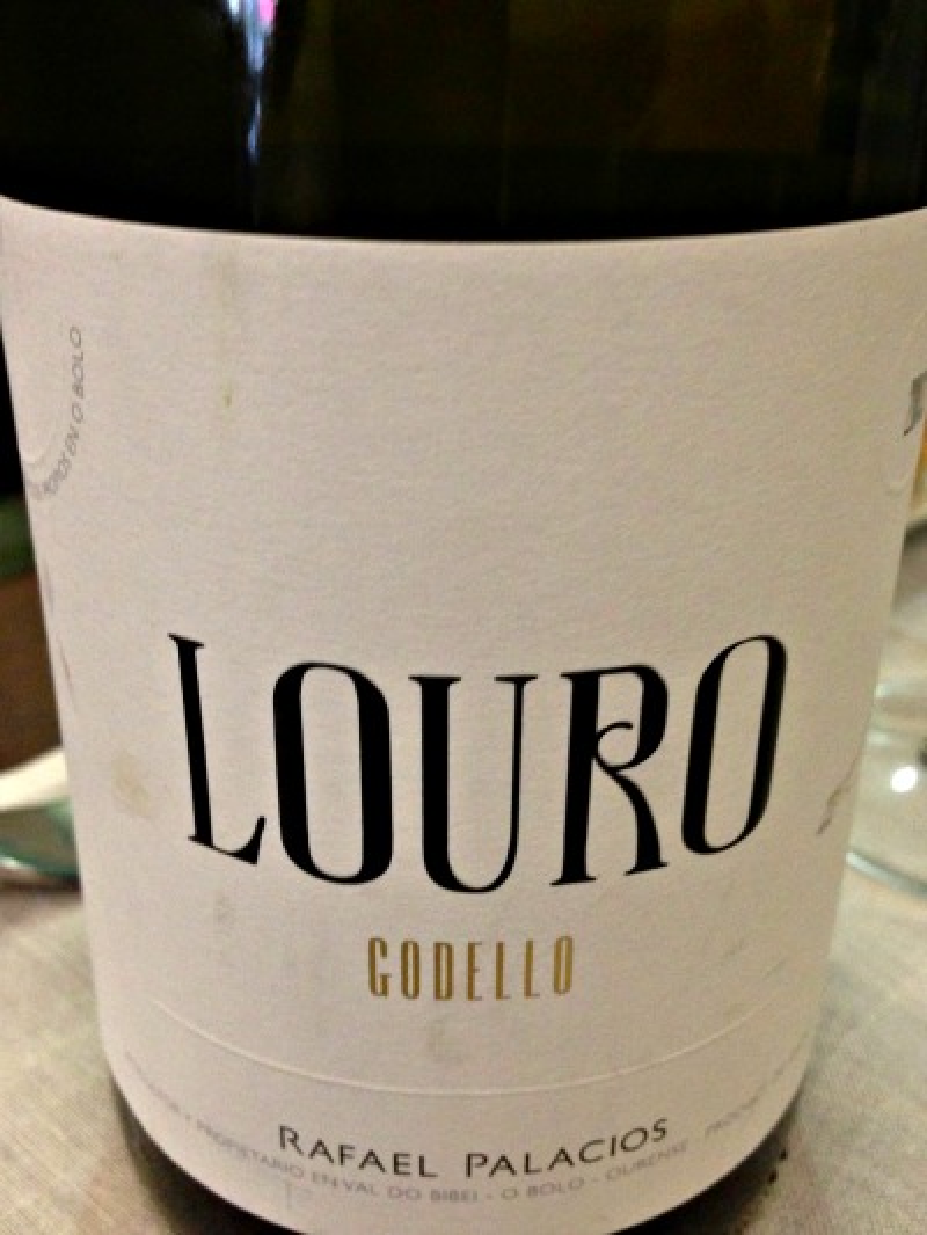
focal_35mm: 33
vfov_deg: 55.3
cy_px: 618
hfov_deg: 43.0
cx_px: 464
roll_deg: +2.2
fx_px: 1178
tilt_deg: -25.1
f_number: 2.4
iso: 400
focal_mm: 4.12
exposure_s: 1/20
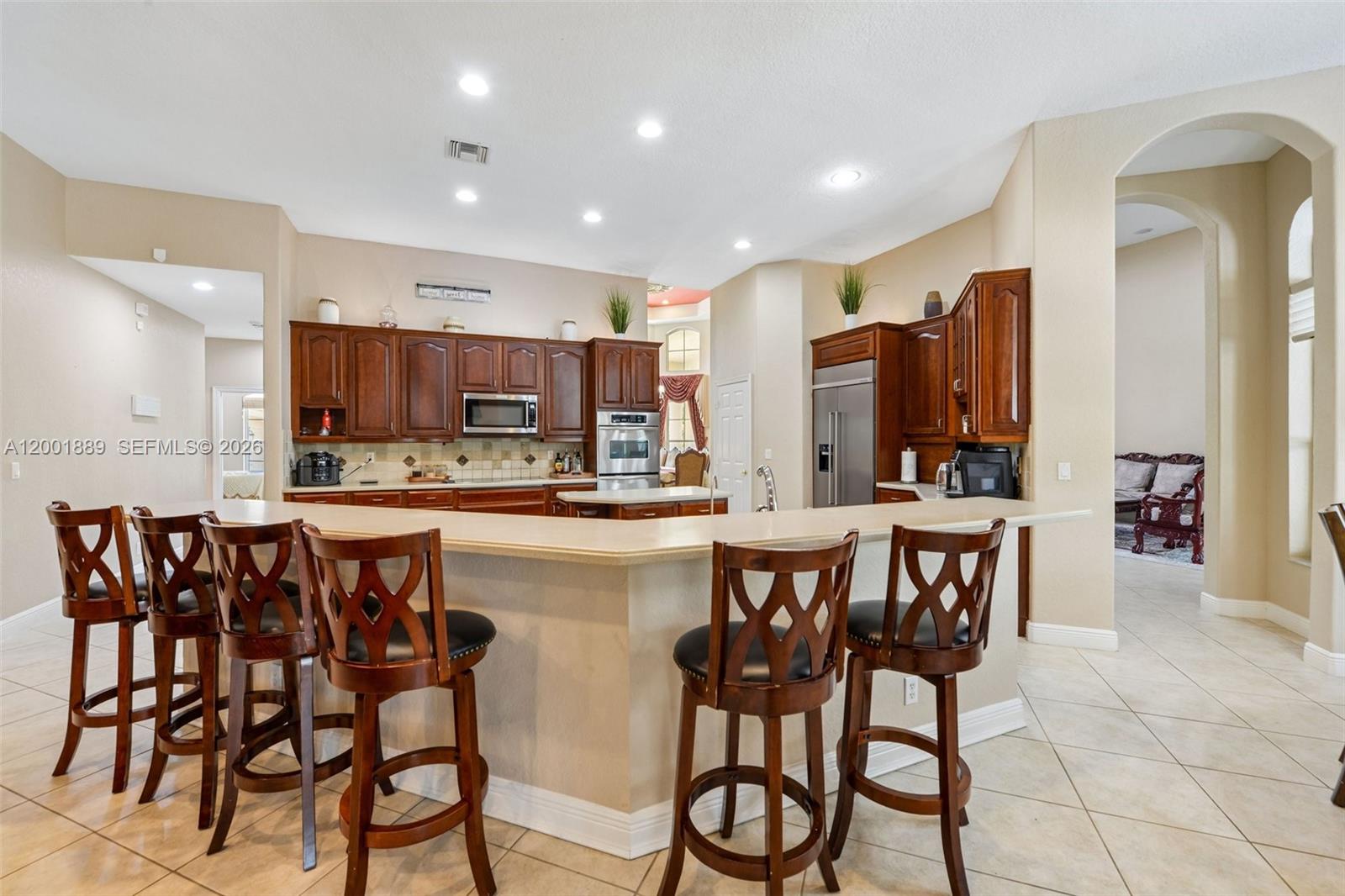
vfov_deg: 81.2
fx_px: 523
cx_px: 672
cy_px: 448
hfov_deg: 104.3
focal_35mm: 14
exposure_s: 1/2.5
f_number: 9
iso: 200
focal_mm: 14
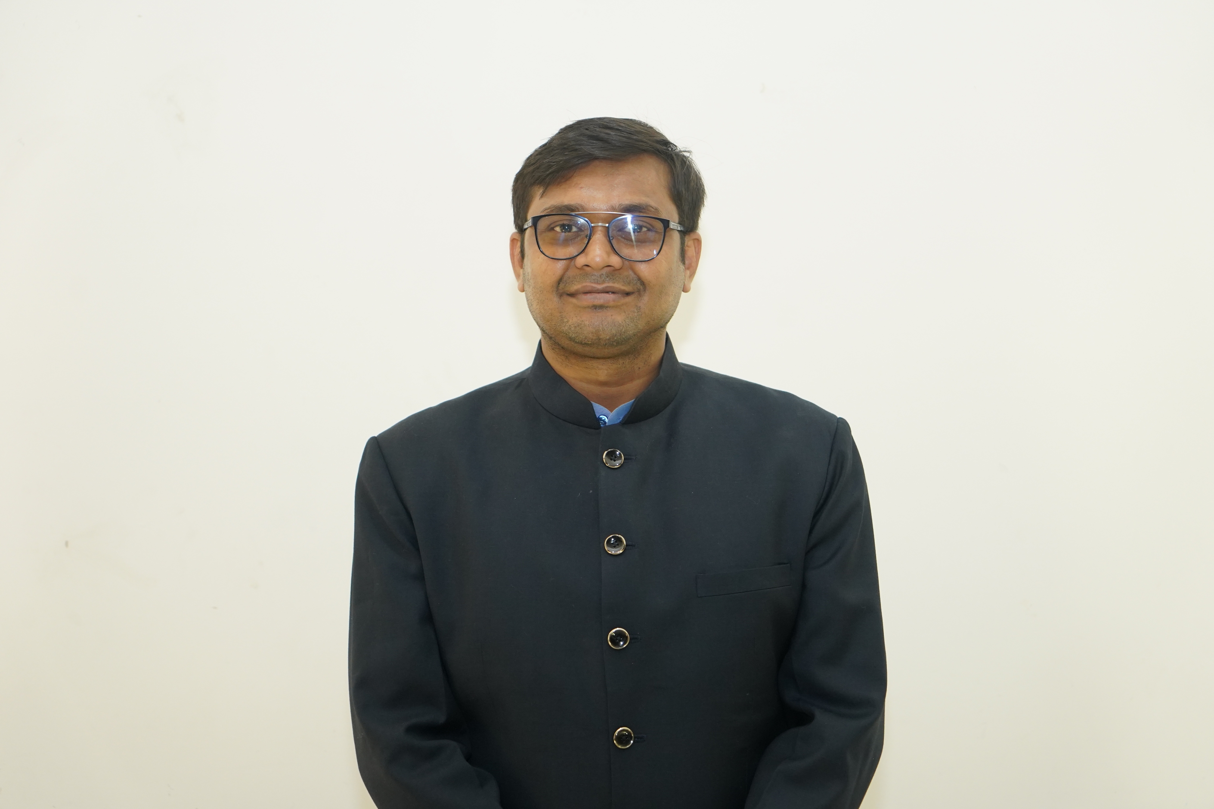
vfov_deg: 23.8
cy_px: 404
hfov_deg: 35.1
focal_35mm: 57
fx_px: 1922
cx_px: 607
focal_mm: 57
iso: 2000
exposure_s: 1/100
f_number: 4
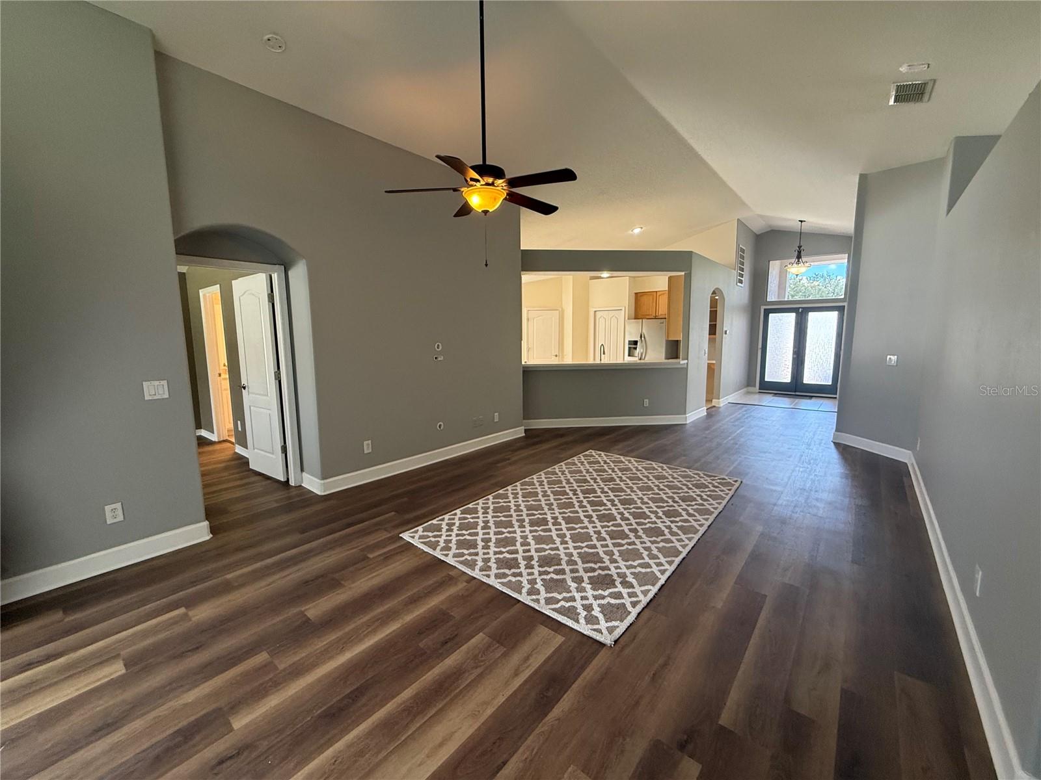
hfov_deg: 102.1
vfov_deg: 85.7
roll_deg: +0.7
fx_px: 421
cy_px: 390
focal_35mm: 14
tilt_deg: -7.3
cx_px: 520
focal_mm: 2.22
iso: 250
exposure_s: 1/120
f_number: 2.2
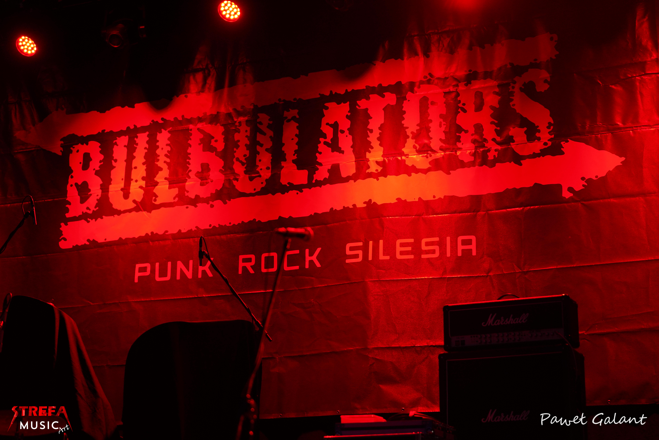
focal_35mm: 70
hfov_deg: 28.8
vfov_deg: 19.5
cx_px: 330
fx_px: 1281
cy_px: 220
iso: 1600
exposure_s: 1/160
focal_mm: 70
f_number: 3.2
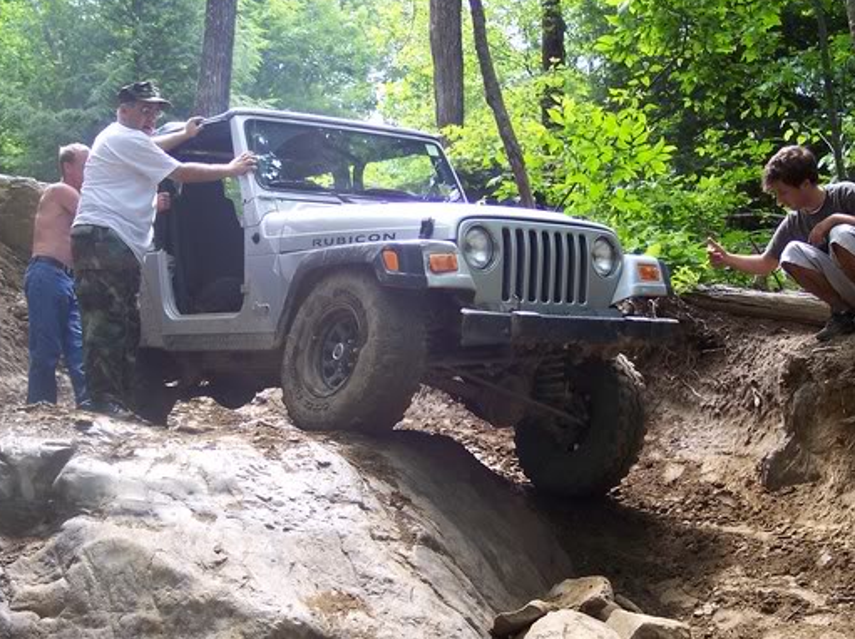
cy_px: 325
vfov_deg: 30.2
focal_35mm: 48
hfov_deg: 39.7
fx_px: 1184
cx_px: 407
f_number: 2.8
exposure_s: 1/125
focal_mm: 8
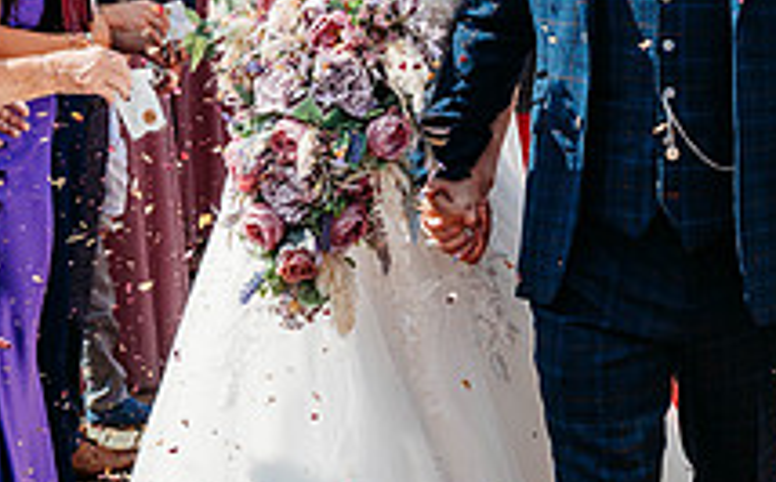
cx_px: 805
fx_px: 2745
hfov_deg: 15.7
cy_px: -127
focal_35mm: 130
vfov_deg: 9.9
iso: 220
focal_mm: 47
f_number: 5
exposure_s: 1/800
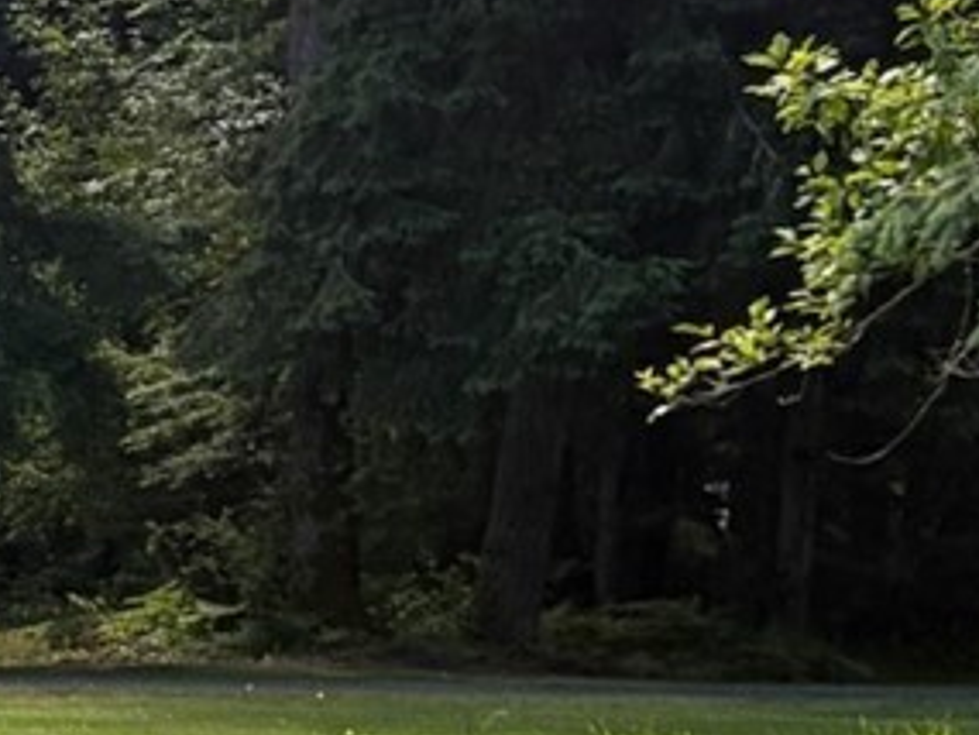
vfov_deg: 10.2
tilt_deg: +0.0
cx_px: -1312
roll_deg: -0.4
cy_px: 522
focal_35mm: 146
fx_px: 4131
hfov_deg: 11.4
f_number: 1.6
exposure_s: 1/1196
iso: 64
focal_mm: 5.96
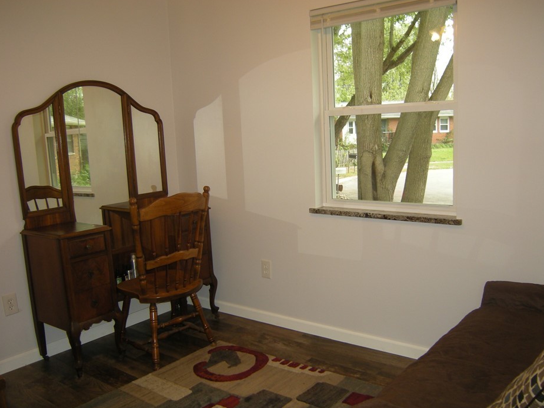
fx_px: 487
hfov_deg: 58.3
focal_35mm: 31
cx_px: 269
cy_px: 212
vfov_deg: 45.4
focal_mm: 4.7
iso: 76
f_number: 2.8
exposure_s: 1/55.5
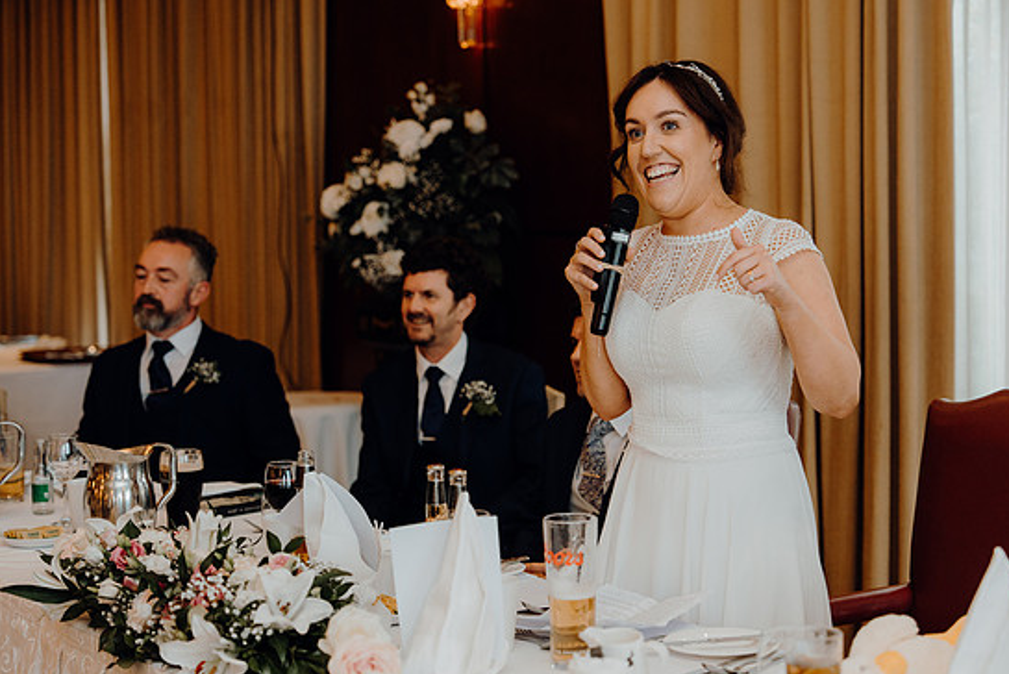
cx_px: 535
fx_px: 1879
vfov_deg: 20.3
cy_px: 342
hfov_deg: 30.1
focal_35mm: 67
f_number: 2.8
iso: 1250
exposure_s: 1/200
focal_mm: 63
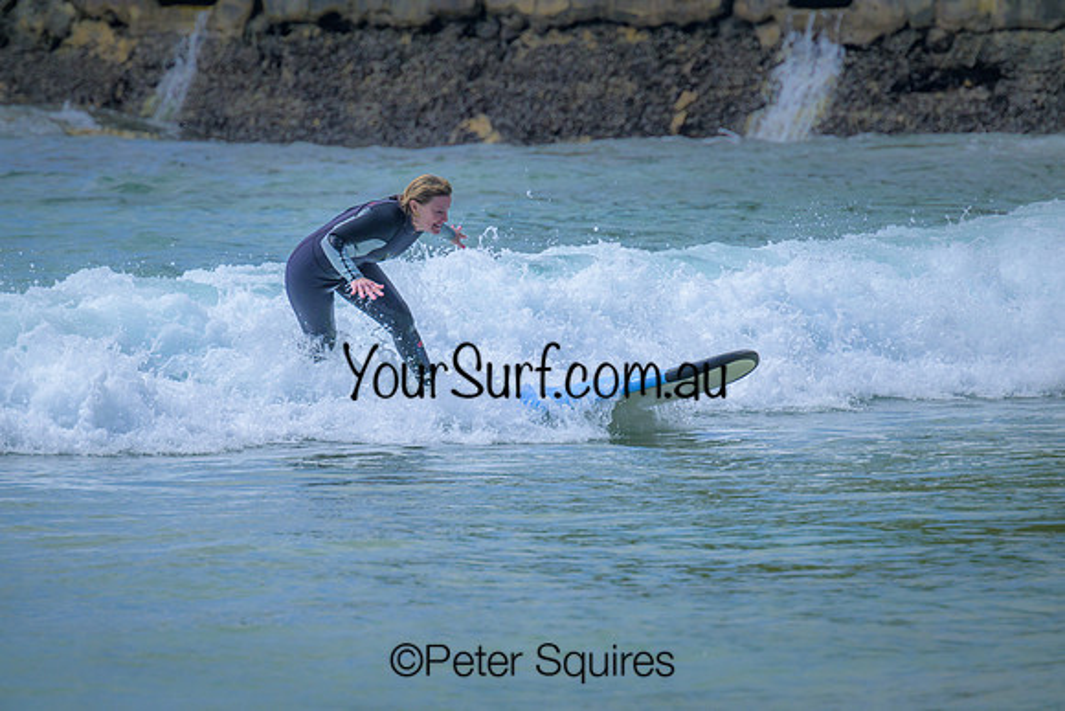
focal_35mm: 800
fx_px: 23671
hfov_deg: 2.6
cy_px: 356
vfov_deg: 1.7
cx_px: 532
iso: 560
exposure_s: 1/2000
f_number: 11
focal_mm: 800
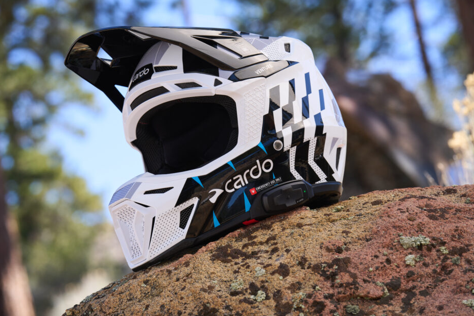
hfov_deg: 13.8
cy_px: 164
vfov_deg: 9.2
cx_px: 219
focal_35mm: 149
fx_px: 1962
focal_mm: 135
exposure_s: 1/160
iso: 200
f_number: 8
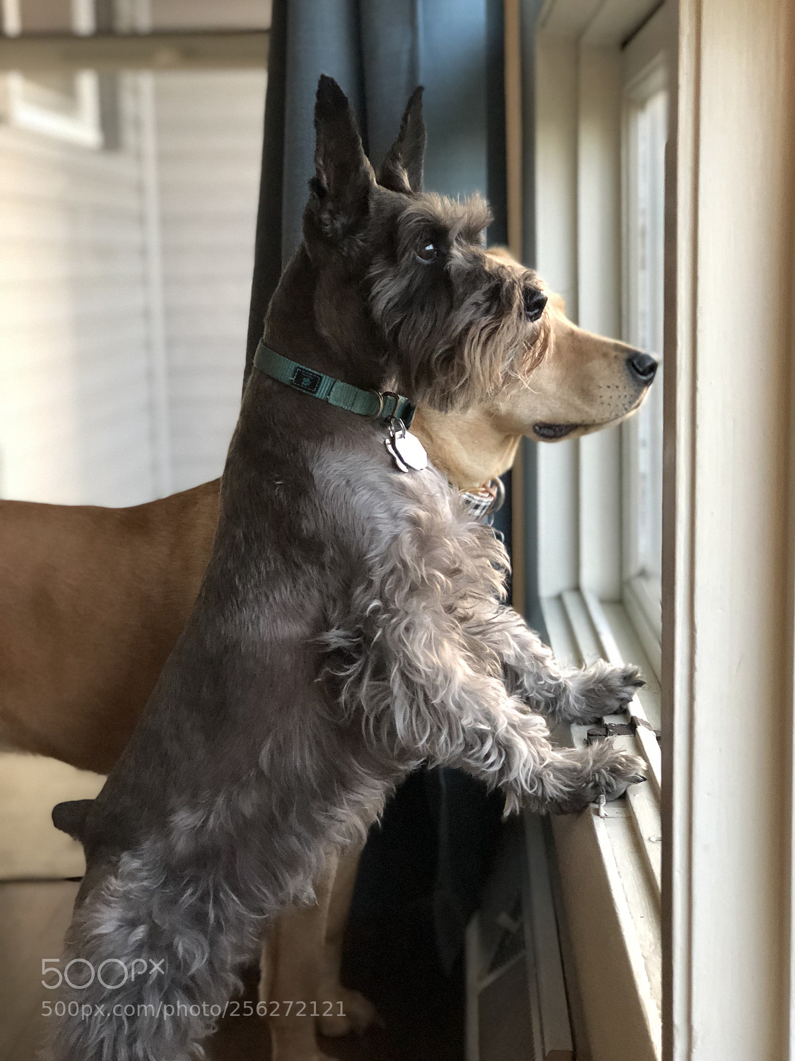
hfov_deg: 25.7
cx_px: 398
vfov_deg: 33.8
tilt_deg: -8.4
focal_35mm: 57
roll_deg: +1.1
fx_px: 1745
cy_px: 530
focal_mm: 6.6
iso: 640
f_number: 2.8
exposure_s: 1/61
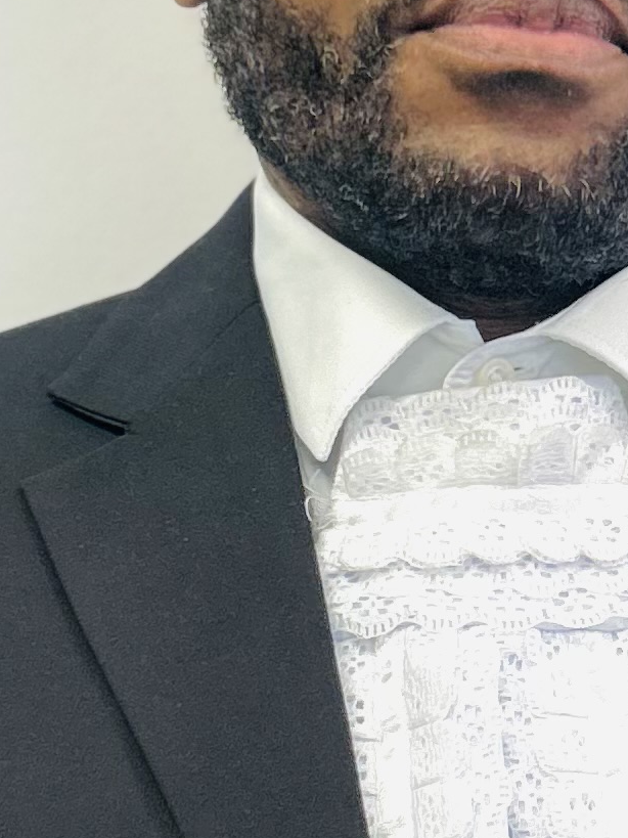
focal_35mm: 128
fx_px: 3097
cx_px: 463
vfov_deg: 15.4
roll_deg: -1.4
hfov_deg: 11.6
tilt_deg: -2.9
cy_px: 525
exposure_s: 1/100
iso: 80
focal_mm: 5.7
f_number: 1.5
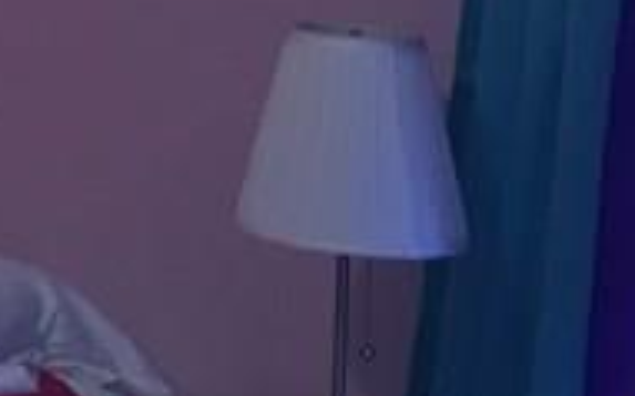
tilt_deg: -1.7
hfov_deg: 11.0
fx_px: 2853
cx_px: -821
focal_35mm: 165
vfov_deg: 7.7
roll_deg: -1.0
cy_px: -246
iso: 100
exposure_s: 1/17
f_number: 2.2
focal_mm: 4.15
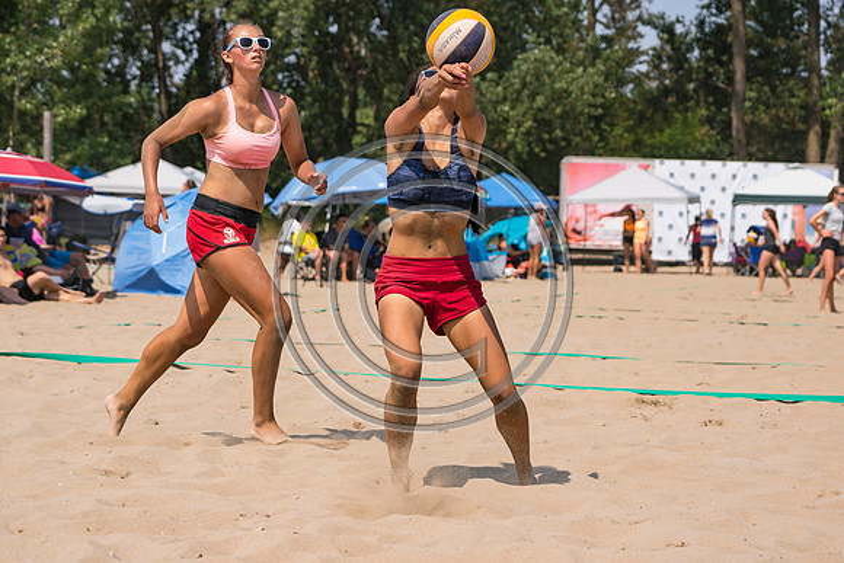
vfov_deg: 16.1
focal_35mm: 85
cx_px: 422
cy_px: 282
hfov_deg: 23.9
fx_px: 1993
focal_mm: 57
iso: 200
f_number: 4
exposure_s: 1/2500
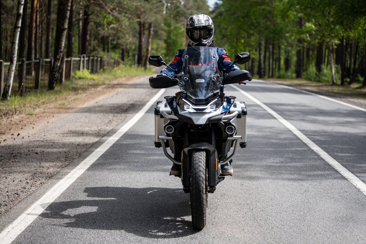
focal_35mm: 70
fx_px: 712
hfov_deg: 28.8
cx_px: 183
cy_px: 122
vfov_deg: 19.5
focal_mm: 70
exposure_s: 1/1600
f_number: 2.8
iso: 125
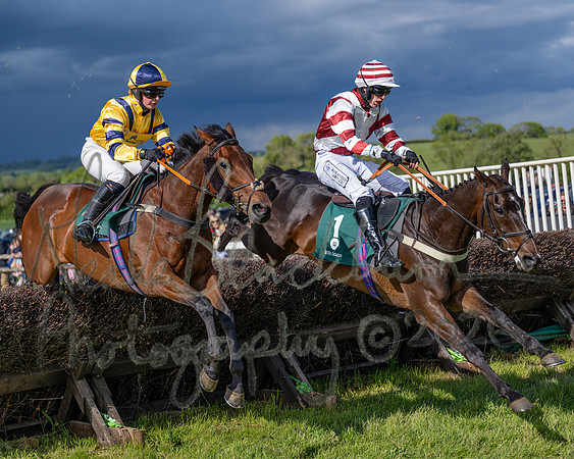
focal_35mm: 79
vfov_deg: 19.4
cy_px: 230
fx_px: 1339
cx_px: 283
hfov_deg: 24.2
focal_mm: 70
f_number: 2.8
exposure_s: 1/2000
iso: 100
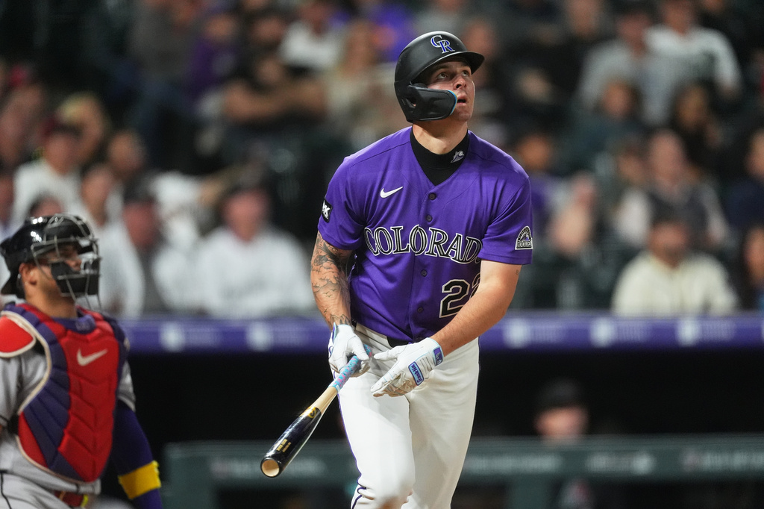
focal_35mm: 600
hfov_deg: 3.4
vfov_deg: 2.3
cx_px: 382
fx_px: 12729
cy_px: 254
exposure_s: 1/2000
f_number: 4
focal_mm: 600
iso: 6400
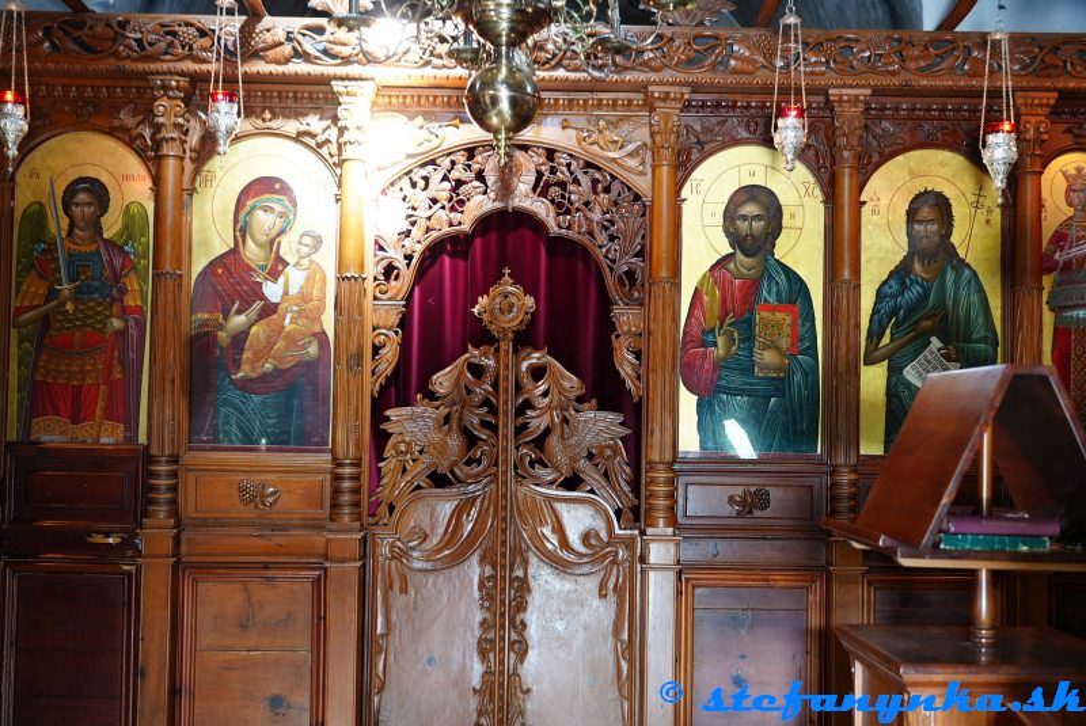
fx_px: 1238
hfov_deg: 47.4
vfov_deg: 32.7
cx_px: 543
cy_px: 363
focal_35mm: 41
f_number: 4
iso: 800
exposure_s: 1/1.6
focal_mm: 41
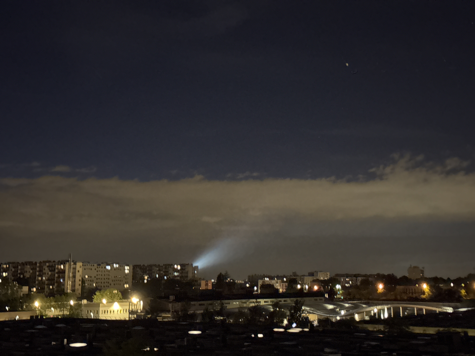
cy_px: 178
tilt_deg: +8.3
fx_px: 659
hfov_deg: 39.7
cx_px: 238
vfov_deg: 30.3
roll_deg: +0.1
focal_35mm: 48
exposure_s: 1/15
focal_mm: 6.76
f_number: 1.78
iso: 4000
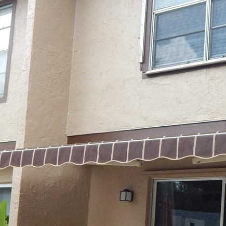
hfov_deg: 21.1
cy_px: 168
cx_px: 233
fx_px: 584
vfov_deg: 21.7
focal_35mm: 79
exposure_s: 1/200
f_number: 3.4
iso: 125
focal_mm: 6.8
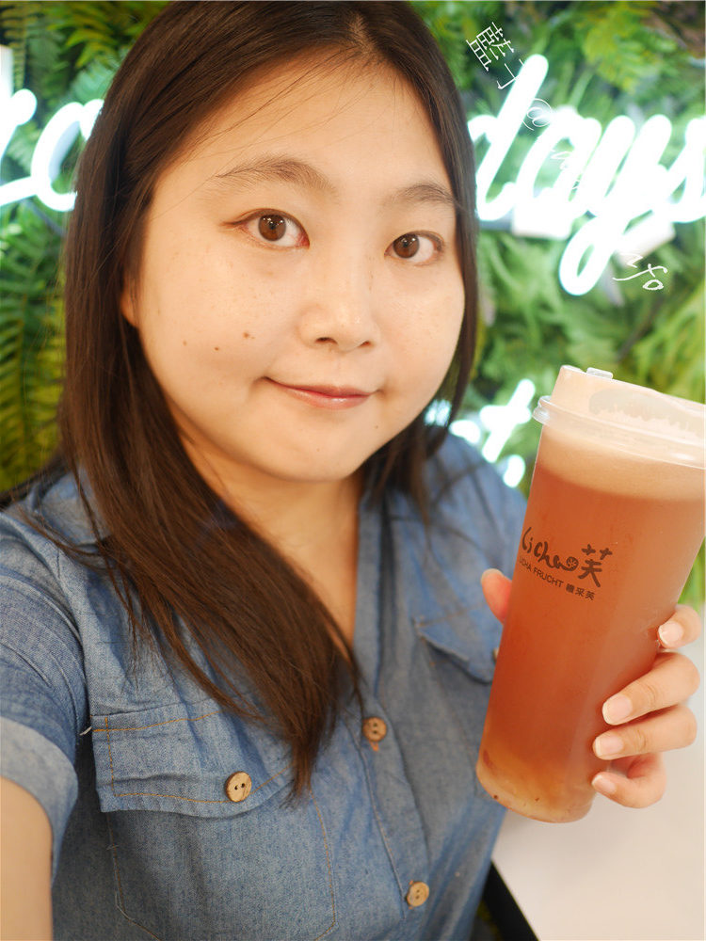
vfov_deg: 60.0
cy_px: 470
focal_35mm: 30
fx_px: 816
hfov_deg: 46.8
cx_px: 353
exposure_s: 1/125
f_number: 1.7
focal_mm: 15
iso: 320
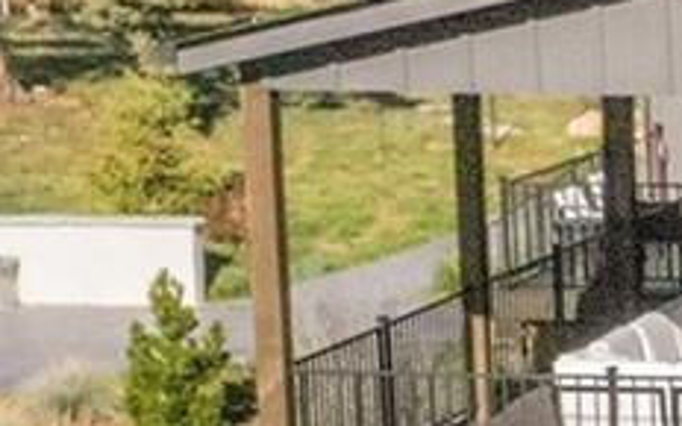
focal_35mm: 197
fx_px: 3662
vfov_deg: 6.6
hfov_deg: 9.5
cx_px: 1643
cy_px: 447
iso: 800
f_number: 10
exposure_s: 1/3200
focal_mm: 10.26
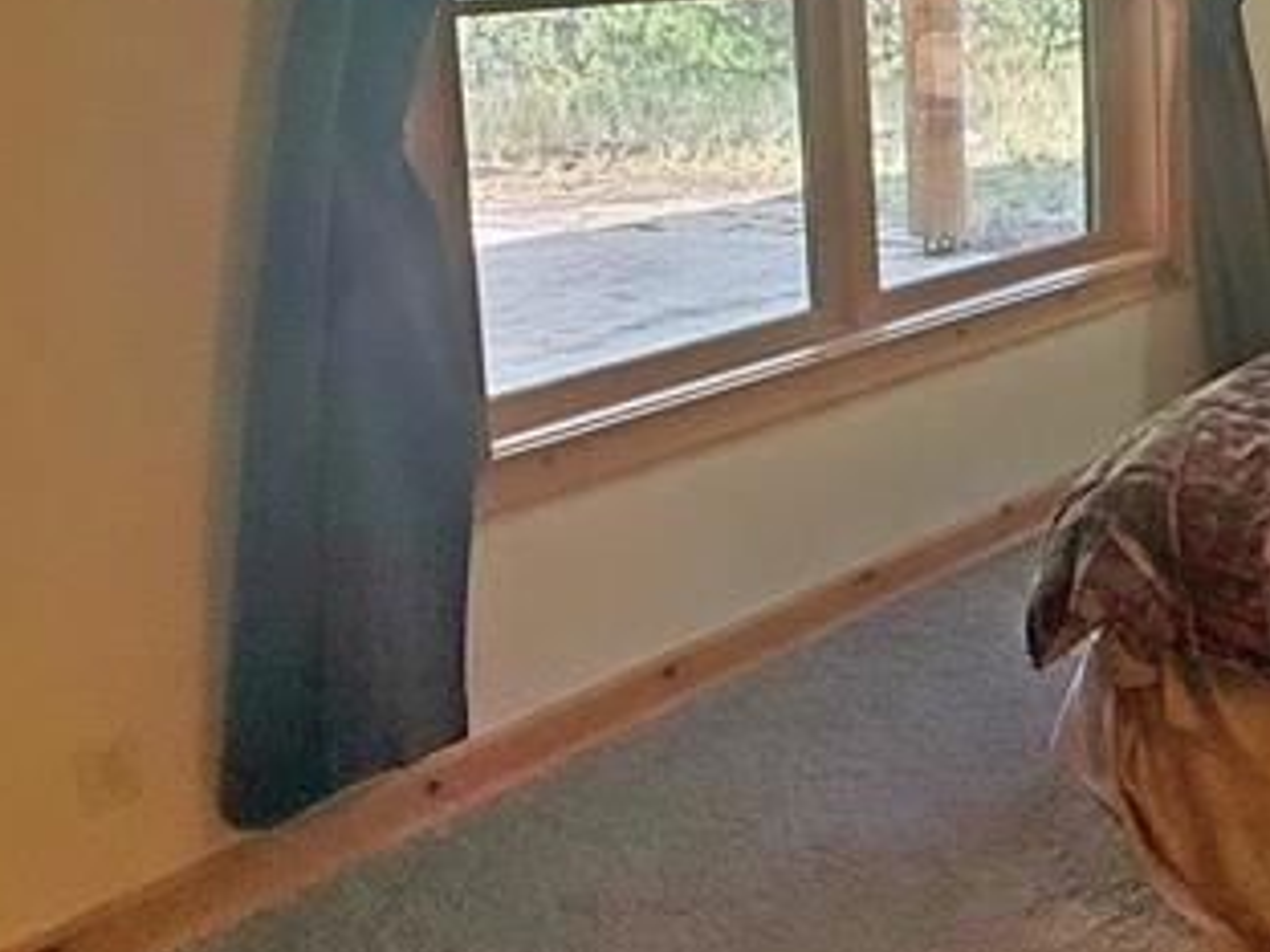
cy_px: 69
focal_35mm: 46
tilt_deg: -6.6
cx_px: 1478
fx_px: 1688
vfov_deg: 30.0
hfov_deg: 34.2
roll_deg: +1.1
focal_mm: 2.22
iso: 125
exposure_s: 1/120
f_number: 2.2
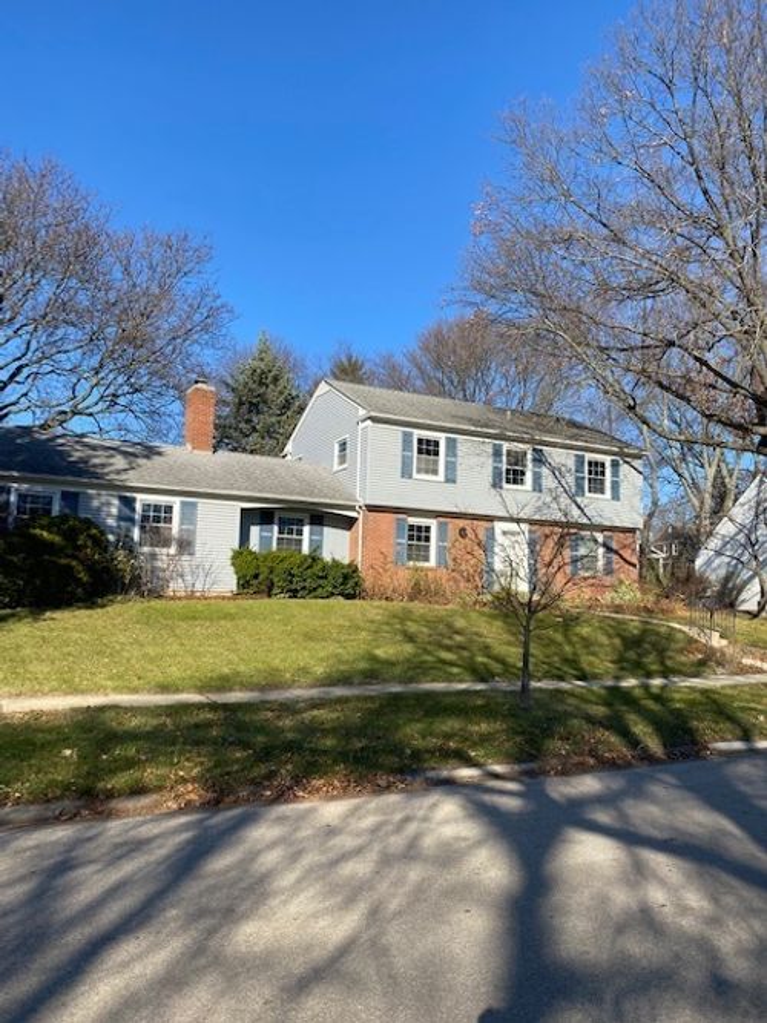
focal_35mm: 26
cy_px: 512
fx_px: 768
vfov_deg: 67.3
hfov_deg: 53.0
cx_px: 384
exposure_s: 1/2105
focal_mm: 4.25
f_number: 1.8
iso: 32
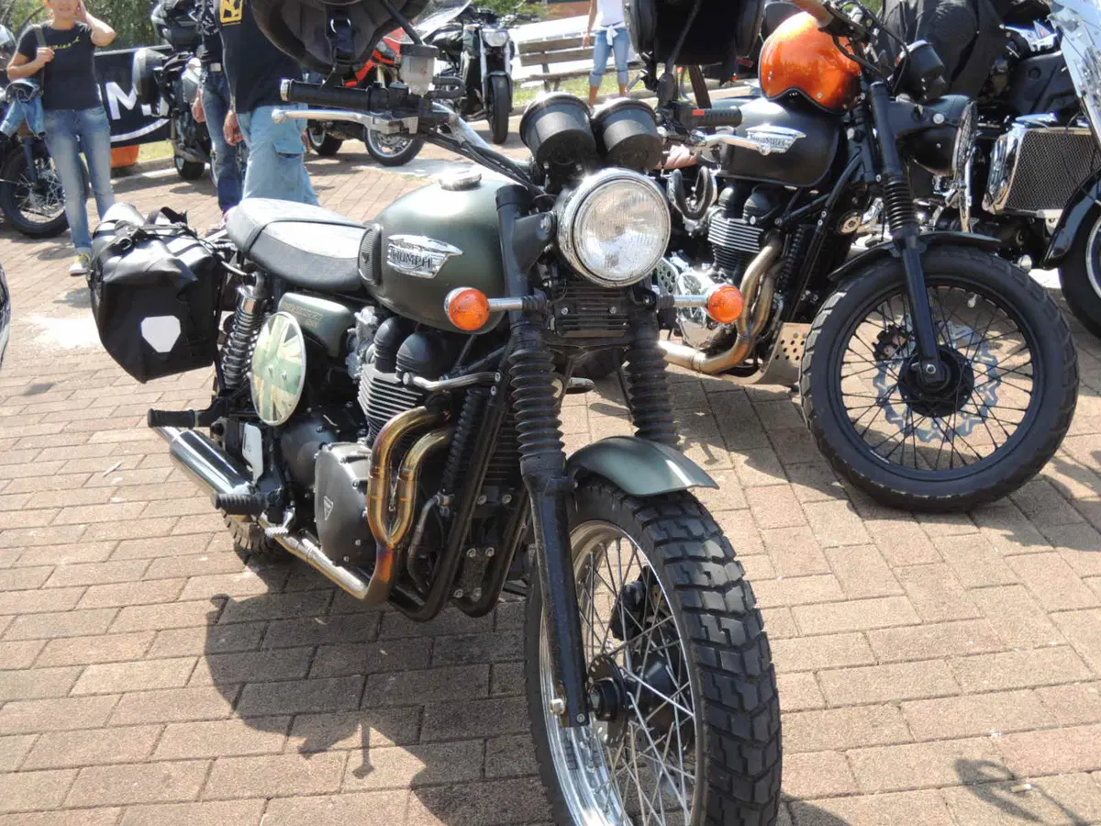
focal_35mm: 40
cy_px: 413
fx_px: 1272
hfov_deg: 46.8
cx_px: 550
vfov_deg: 36.0
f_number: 3.3
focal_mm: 7.2
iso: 100
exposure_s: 1/320
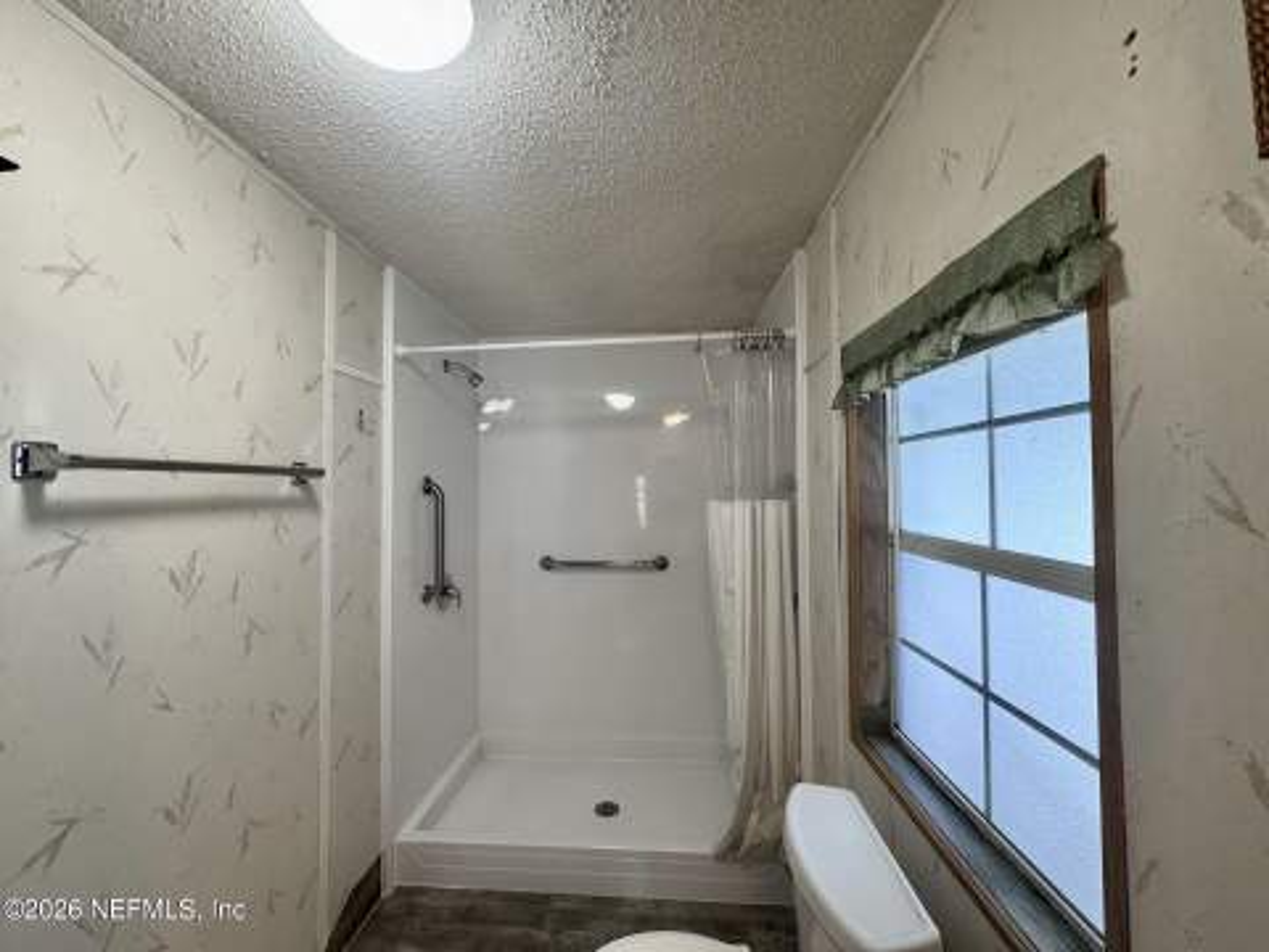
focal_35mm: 14
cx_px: 634
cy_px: 476
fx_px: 513
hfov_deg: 102.1
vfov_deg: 85.7
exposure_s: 1/120
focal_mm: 2.22
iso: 200
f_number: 2.2
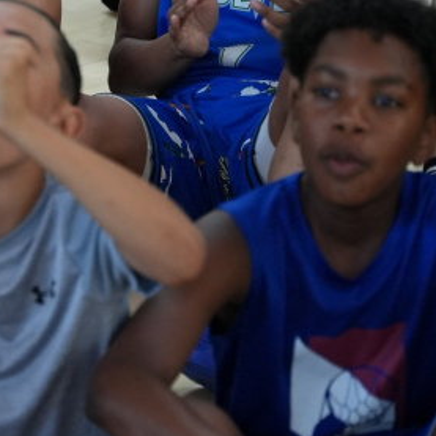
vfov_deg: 9.0
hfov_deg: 8.9
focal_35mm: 195
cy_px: 168
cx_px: -91
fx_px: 2782
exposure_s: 1/500
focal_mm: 53
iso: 2000
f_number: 2.8
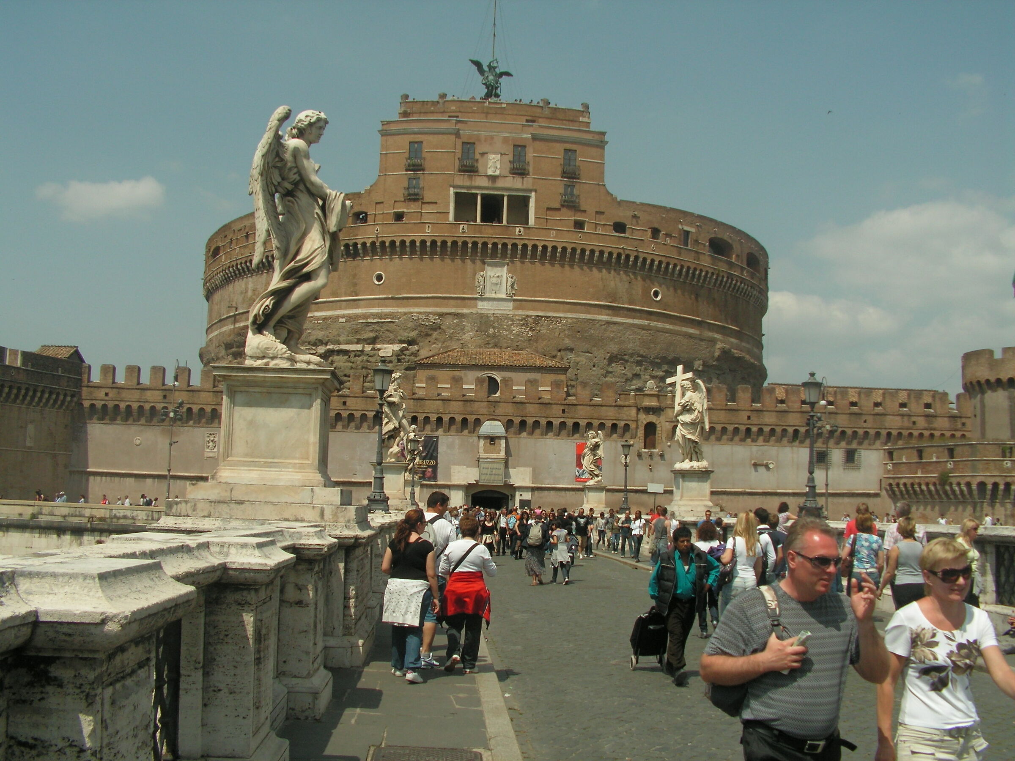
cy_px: 380
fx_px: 1056
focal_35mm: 36
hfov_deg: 51.4
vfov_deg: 39.7
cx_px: 508
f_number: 4.8
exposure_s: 1/640
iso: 50
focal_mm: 6
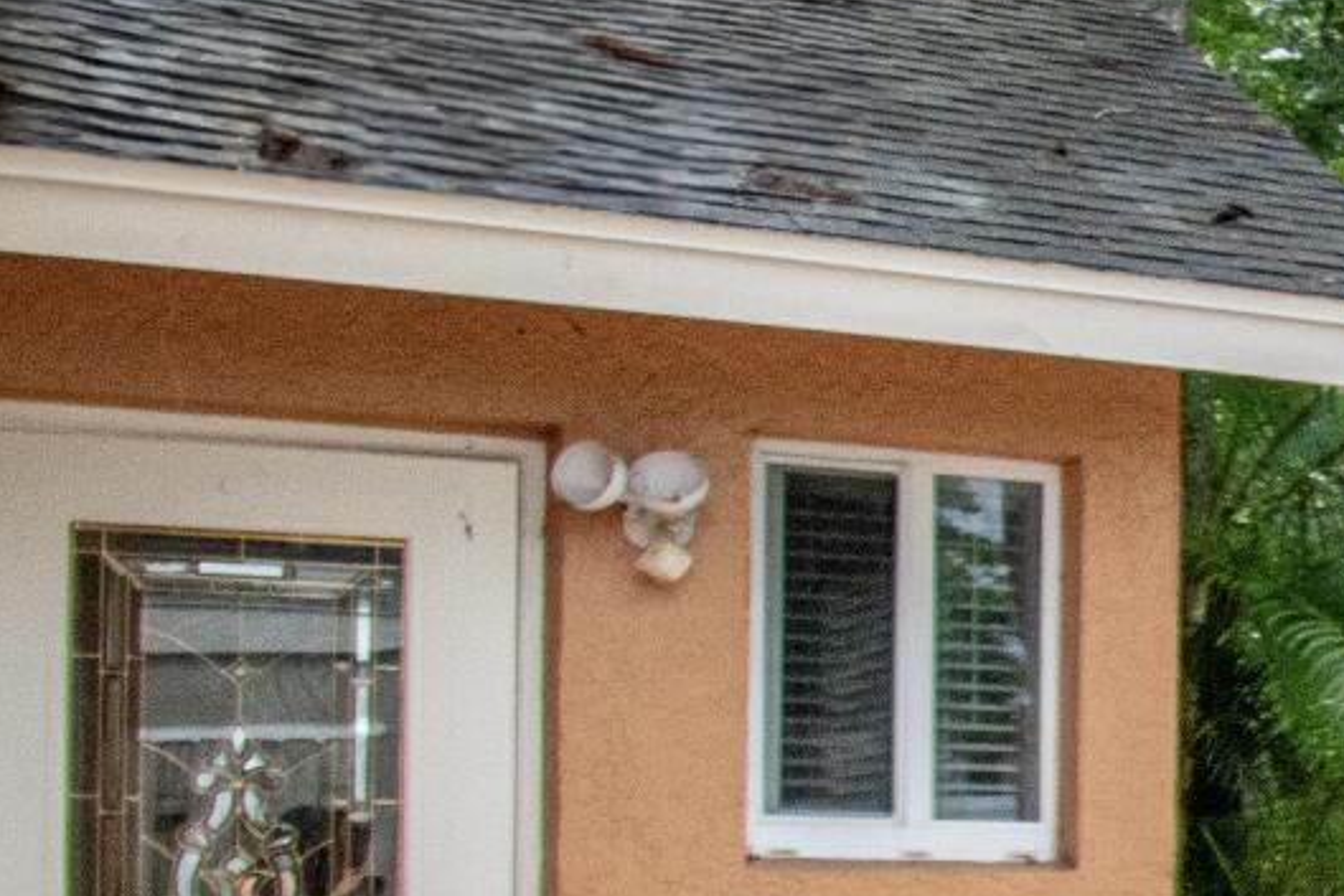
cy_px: 881
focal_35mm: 85
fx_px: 3174
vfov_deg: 15.8
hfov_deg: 16.6
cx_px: 2833
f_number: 5.6
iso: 400
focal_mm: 10
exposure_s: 1/1600
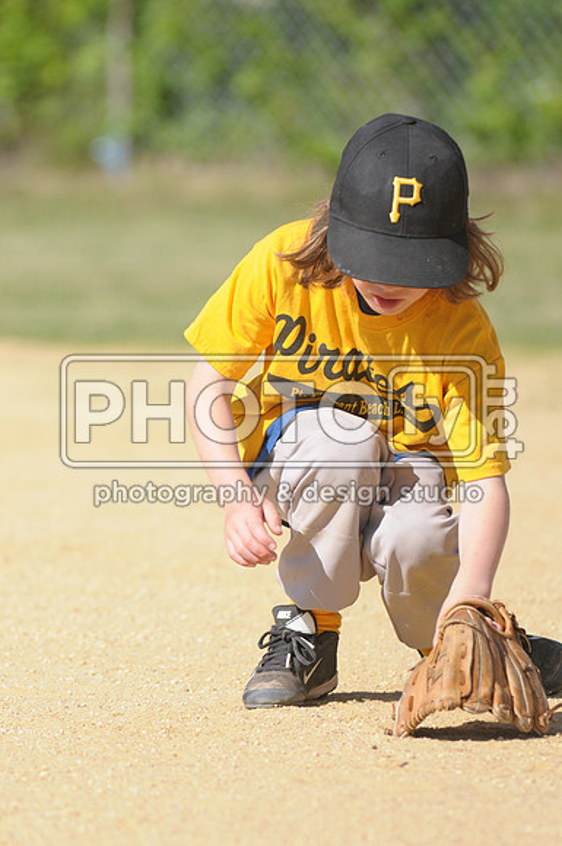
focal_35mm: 300
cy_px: 423
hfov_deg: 4.6
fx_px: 7046
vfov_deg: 6.9
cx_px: 281
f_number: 4
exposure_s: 1/3200
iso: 640
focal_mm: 200
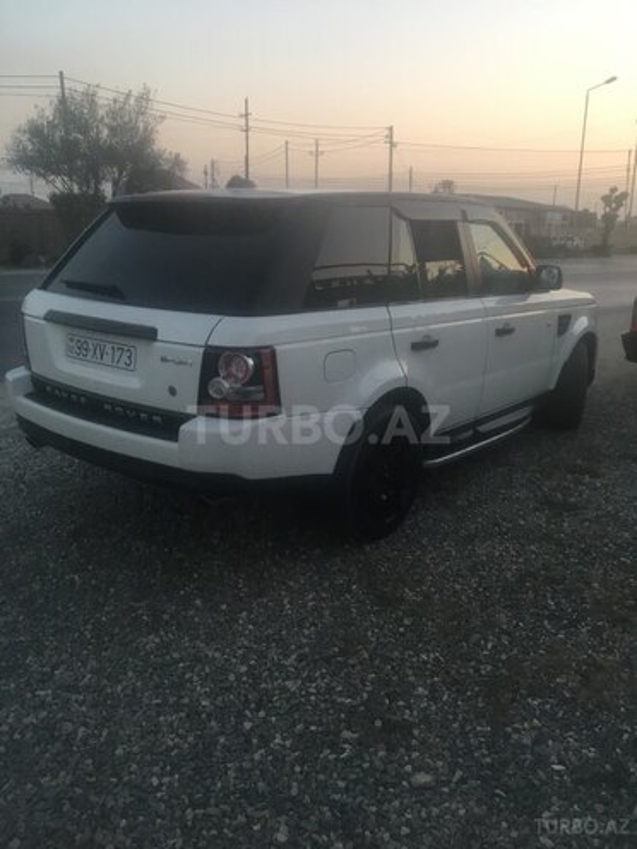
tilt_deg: -15.6
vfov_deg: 61.7
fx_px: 712
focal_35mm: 29
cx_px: 318
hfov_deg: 48.2
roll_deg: -2.4
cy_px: 424
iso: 25
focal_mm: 4.15
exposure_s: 1/33
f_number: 2.2
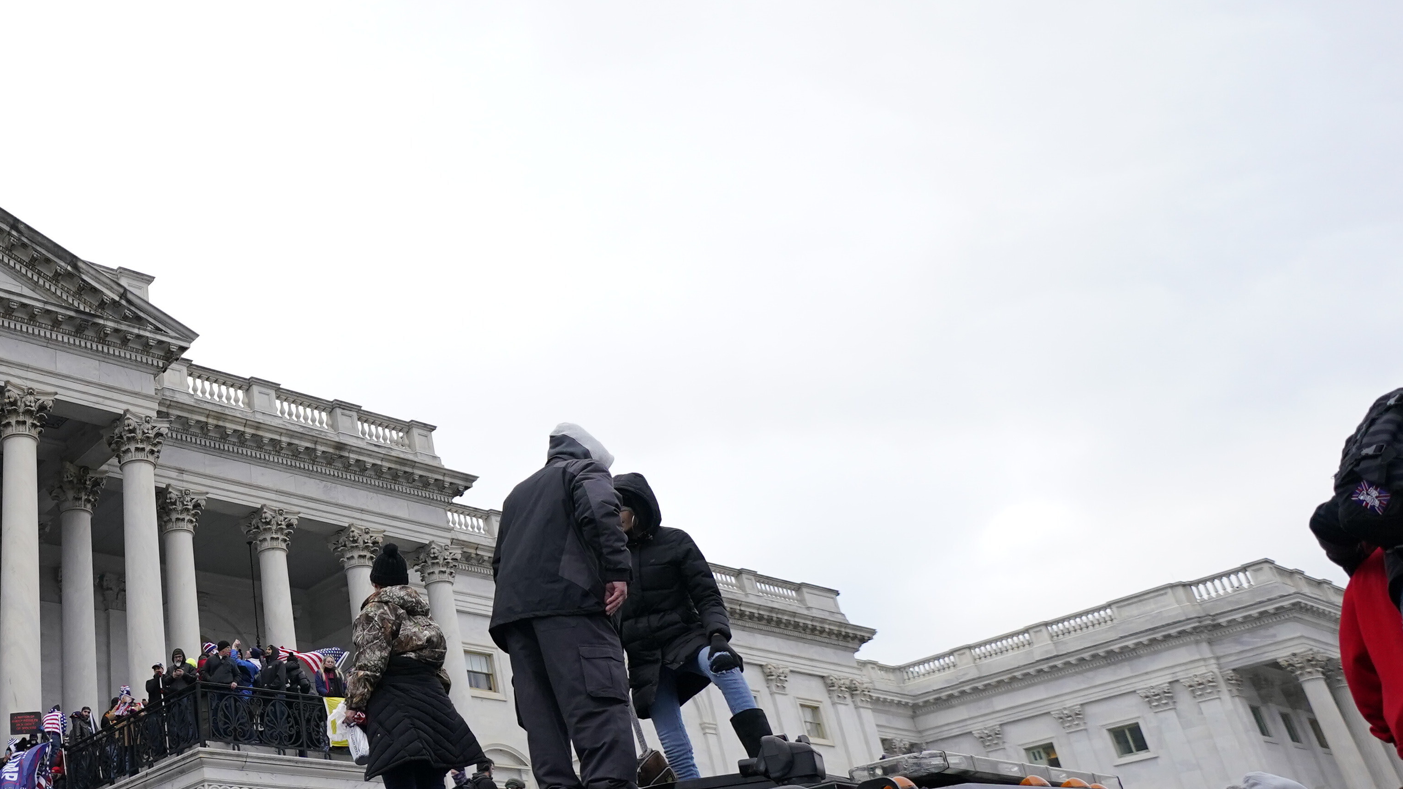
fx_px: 1302
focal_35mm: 35
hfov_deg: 50.9
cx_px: 171
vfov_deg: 33.7
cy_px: 435
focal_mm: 17
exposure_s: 1/2500
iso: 1600
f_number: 2.8
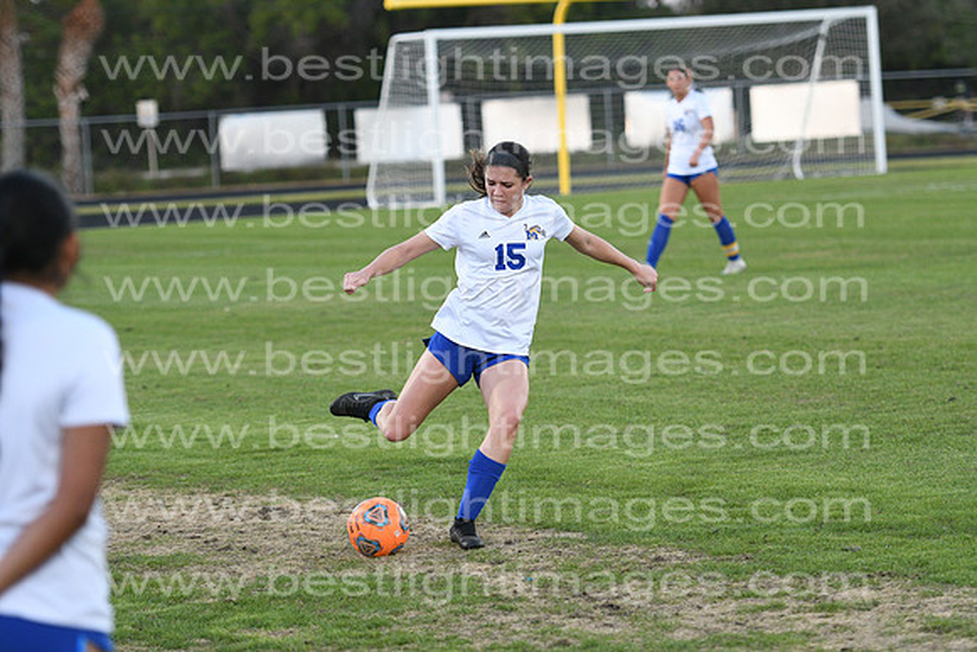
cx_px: 488
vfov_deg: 8.2
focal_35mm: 168
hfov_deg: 12.2
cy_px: 326
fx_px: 4560
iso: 1250
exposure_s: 1/800
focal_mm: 112
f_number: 2.8
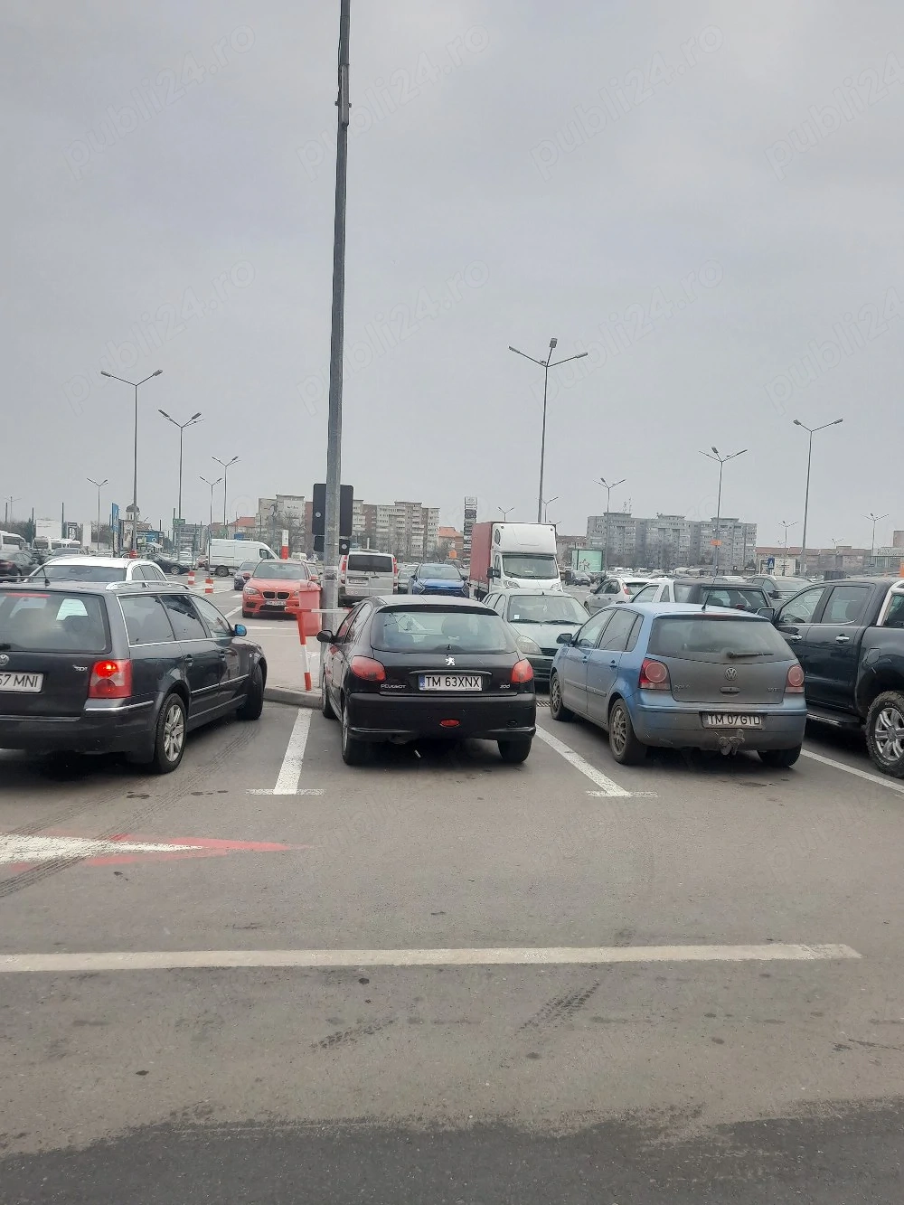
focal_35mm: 25
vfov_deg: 69.4
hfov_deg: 54.9
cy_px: 602
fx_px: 870
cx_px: 452
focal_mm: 4.6
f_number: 2
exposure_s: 1/200
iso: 20
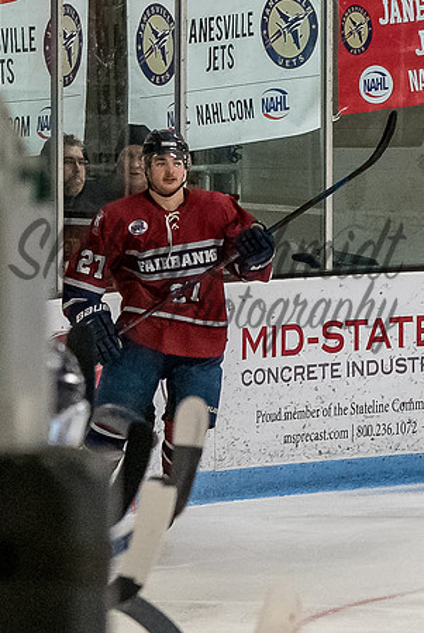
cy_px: 233
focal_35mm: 483
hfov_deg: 2.9
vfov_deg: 4.3
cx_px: 355
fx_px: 8509
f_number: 4
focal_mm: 102
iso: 4000
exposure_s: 1/800
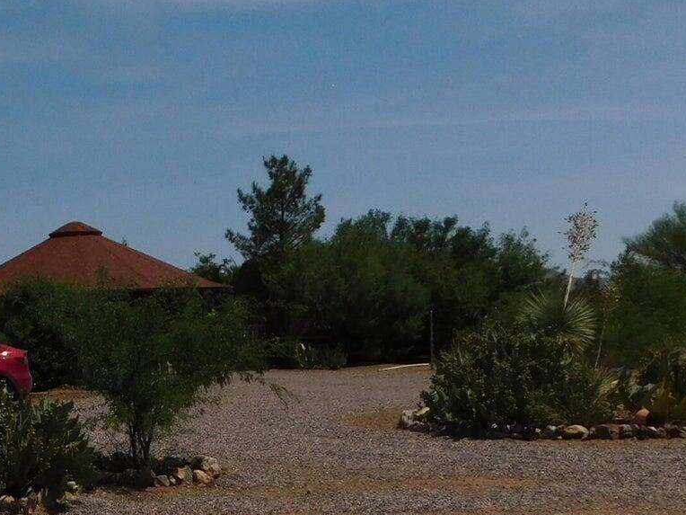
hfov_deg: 26.9
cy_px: 370
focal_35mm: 67
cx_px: -42
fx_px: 1328
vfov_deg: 21.8
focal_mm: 4.1
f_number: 6
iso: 125
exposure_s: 1/1250
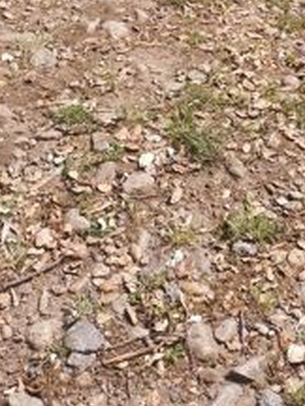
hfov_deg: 18.1
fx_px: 940
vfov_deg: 21.0
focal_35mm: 80
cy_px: -188
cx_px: 282
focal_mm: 5.58
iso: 50
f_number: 1.8
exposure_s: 1/1325
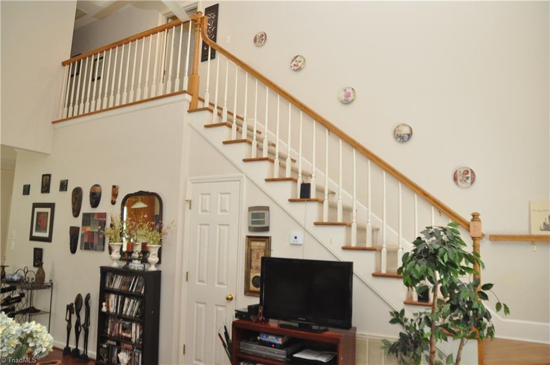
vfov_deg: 30.7
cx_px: 275
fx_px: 663
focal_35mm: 44
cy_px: 182
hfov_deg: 45.0
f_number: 5
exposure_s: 1/60
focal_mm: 29
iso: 1250
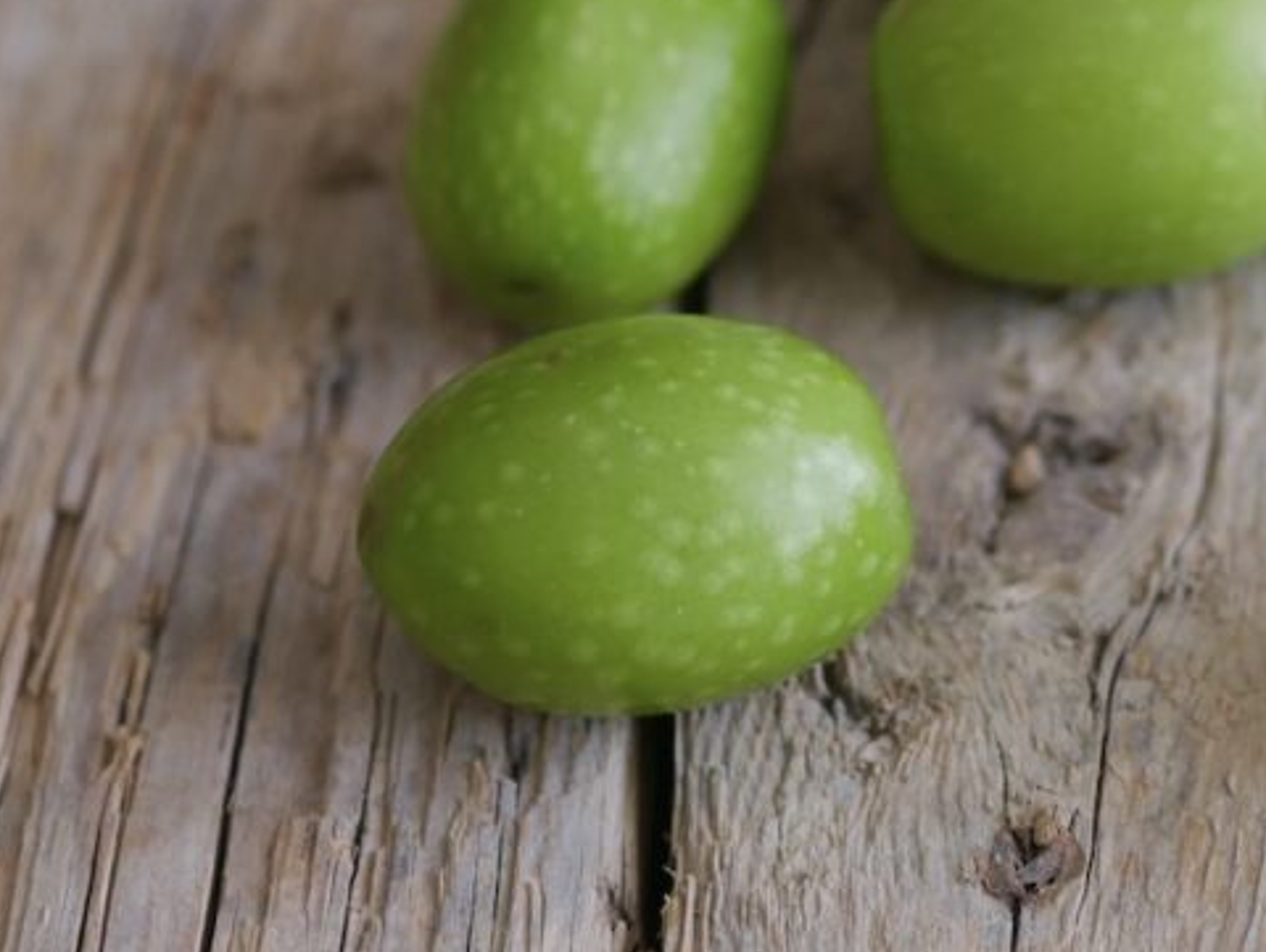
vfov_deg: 8.6
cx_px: 1121
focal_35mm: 172
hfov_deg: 11.4
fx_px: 6297
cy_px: 489
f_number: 2.8
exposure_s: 1/60
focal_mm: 43
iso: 200
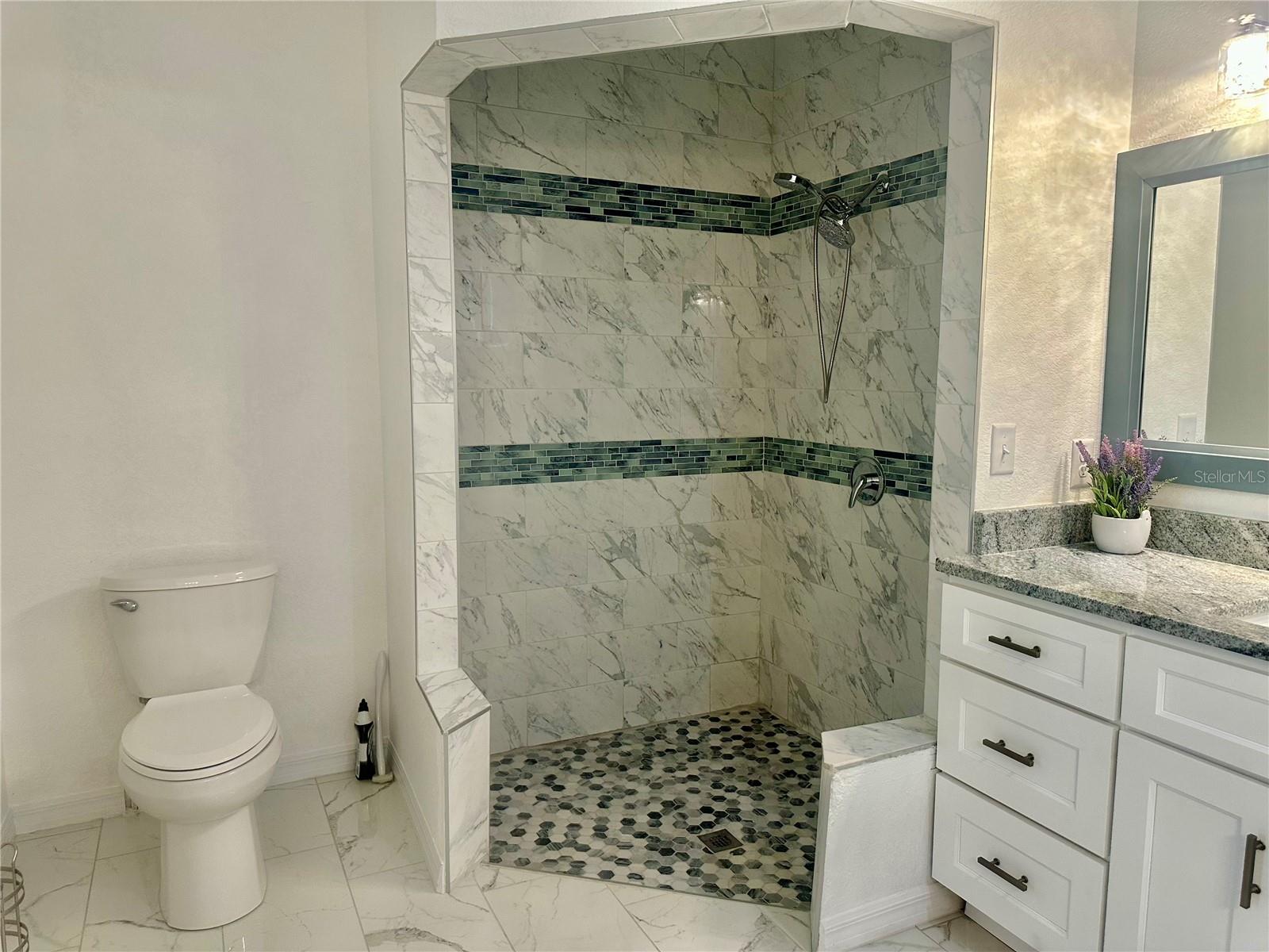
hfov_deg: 71.6
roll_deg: +0.0
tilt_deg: -7.4
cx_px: 634
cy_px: 476
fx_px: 880
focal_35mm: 24
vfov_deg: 56.8
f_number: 1.78
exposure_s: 1/120
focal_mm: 6.86
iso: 160
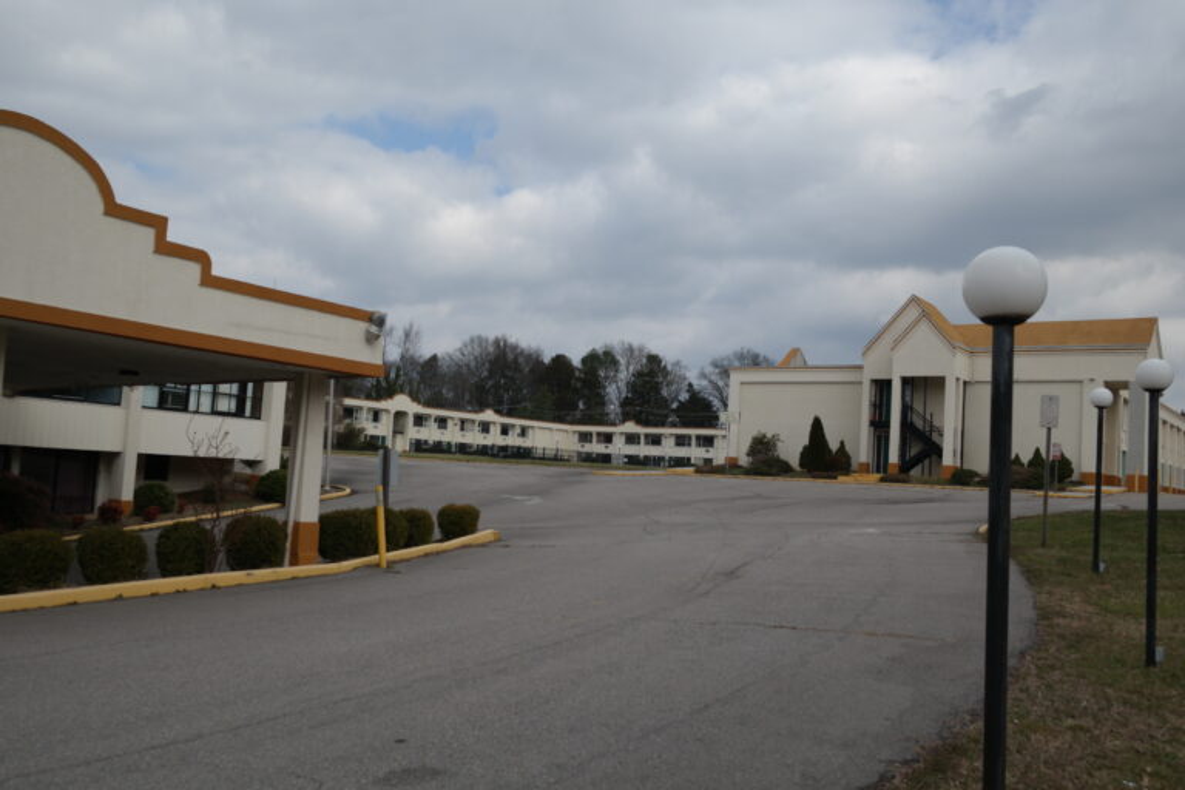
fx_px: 987
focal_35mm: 30
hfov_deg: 61.9
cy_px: 395
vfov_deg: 43.6
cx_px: 592
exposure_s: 1/400
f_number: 7.1
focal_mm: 20
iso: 100
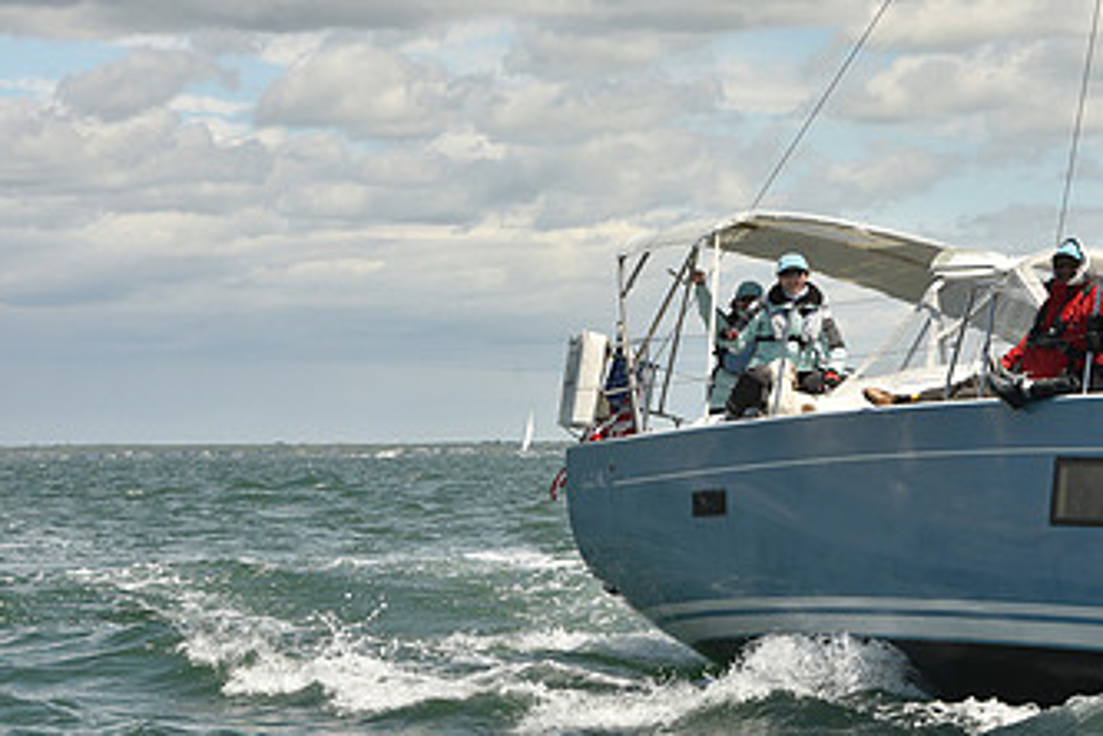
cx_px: 904
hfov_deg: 13.8
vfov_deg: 9.3
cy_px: 376
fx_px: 4534
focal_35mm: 148
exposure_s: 1/800
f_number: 11
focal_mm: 85
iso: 320
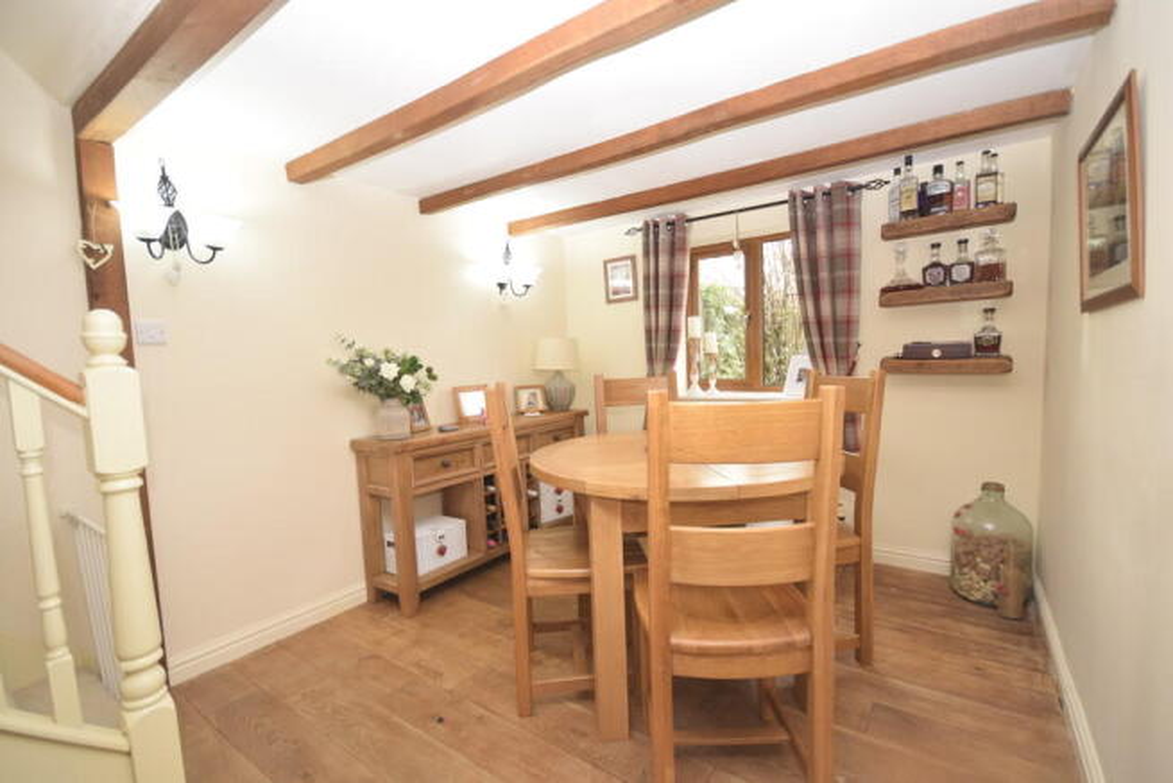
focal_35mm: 15
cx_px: 586
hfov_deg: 100.4
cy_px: 392
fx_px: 489
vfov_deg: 77.4
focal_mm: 10
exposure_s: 1/60
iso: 800
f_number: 4
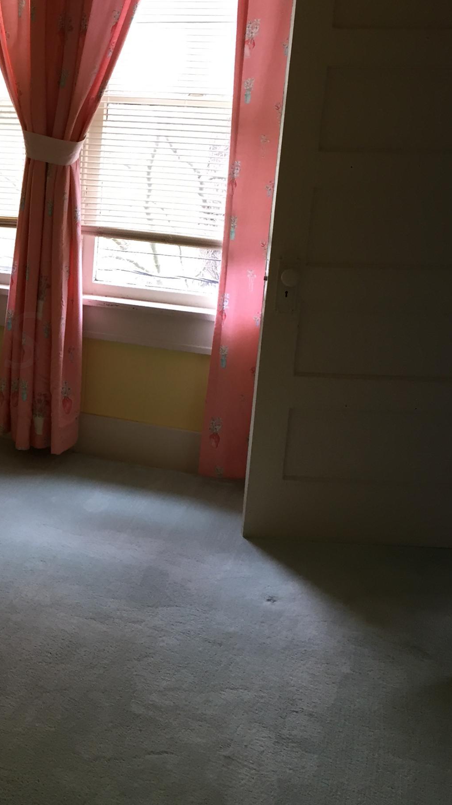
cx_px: -89
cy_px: 340
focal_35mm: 52
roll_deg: -0.6
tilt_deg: -15.0
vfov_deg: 39.8
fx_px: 1108
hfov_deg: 21.4
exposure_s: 1/30
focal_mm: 4.15
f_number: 2.2
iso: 32
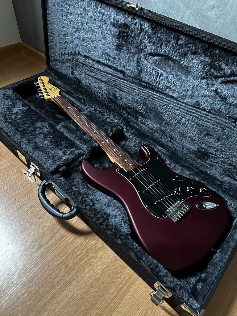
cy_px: 158
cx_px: 118
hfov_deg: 56.8
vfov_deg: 71.6
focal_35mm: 24
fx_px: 219
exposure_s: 1/42
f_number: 1.78
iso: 1000
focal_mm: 6.86
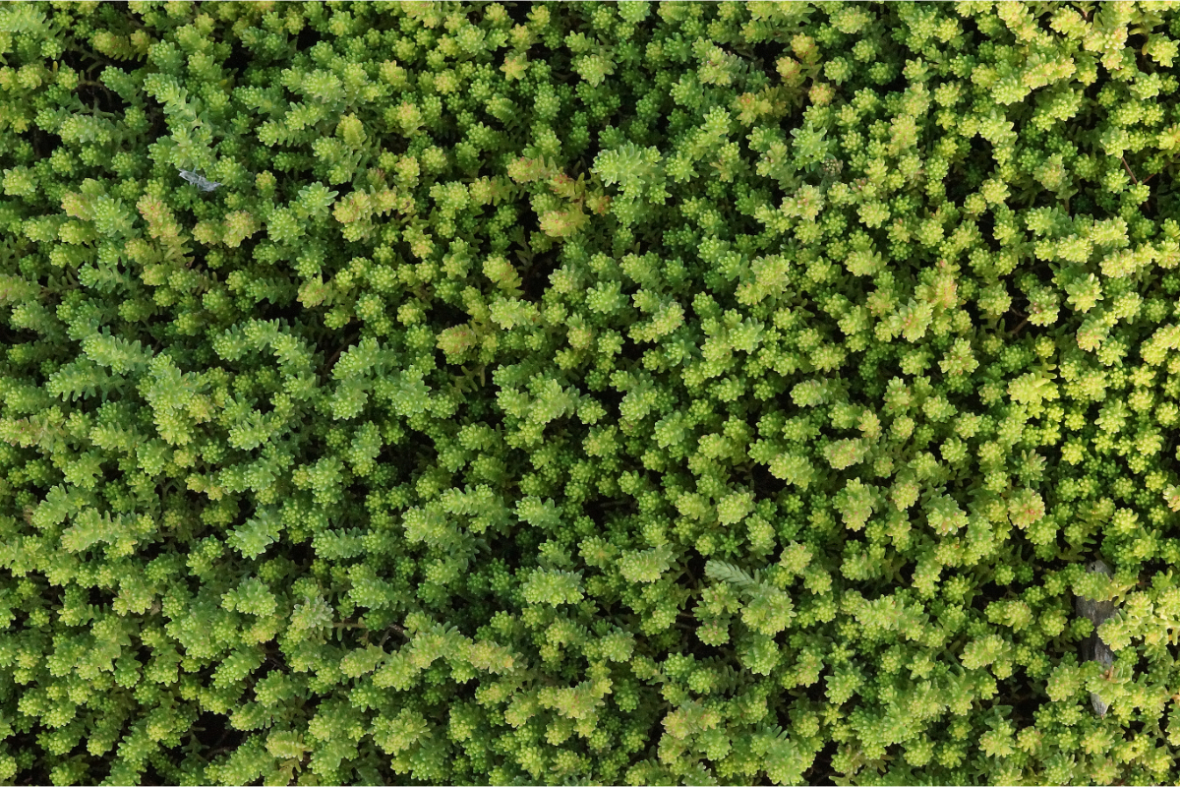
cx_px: 590
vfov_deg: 9.1
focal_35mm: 150
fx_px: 4916
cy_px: 394
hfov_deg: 13.7
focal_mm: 100
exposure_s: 1/160
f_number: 16
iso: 3200
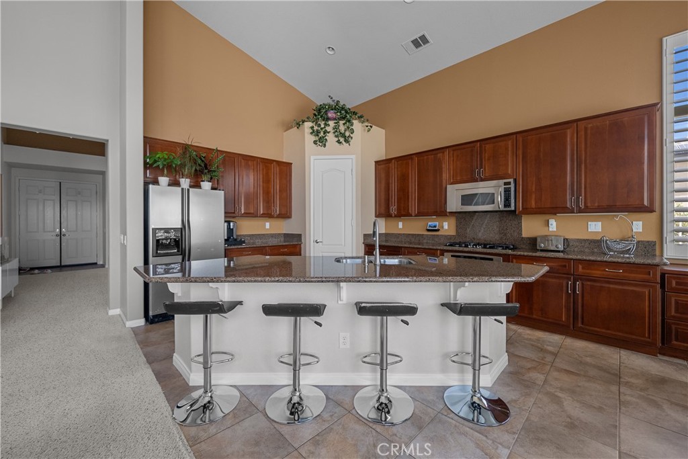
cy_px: 230
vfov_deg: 81.2
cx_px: 344
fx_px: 268
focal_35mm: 14
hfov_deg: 104.2
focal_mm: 14
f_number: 9
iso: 640
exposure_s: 1/40
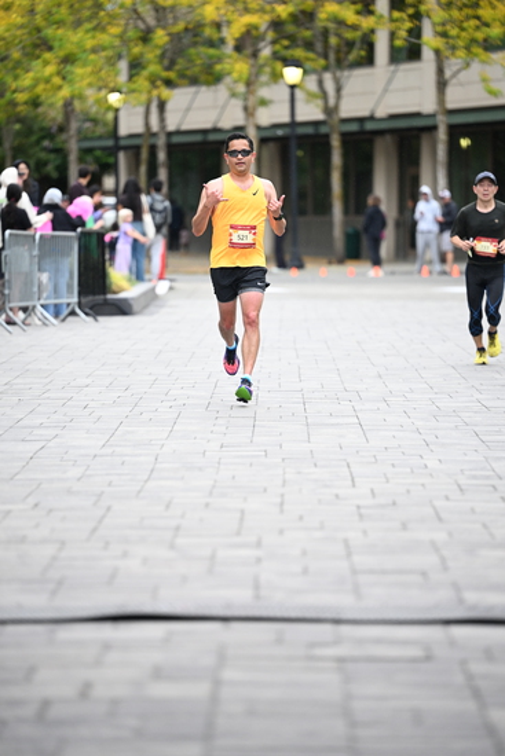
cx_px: 252
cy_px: 378
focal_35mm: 165
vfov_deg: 12.4
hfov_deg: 8.3
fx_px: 3469
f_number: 2.8
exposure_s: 1/1600
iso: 1250
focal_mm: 165
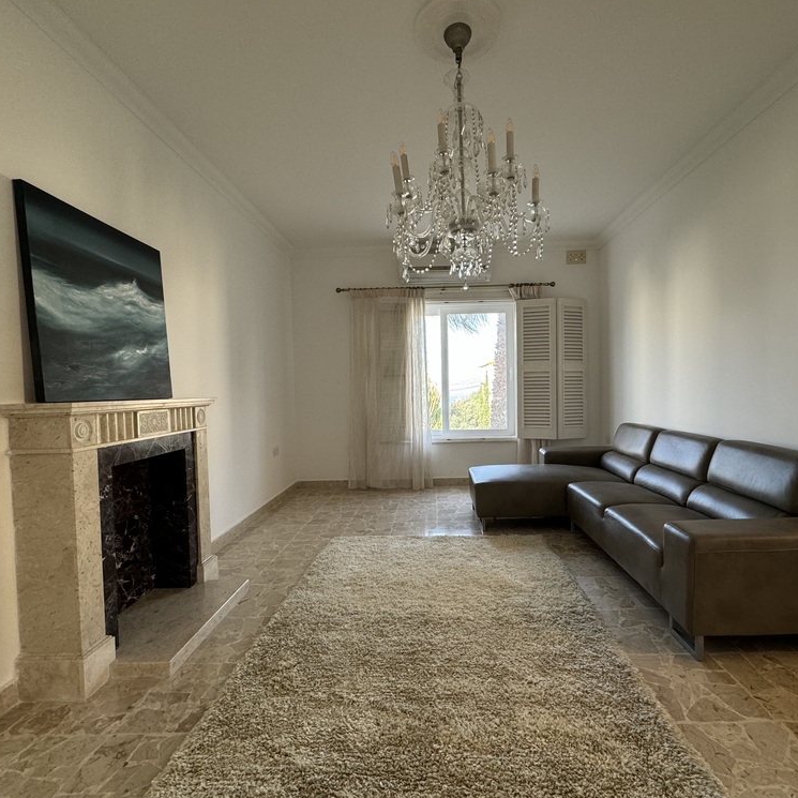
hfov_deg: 83.8
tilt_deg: -1.2
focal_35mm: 17
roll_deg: +0.6
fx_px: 443
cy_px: 400
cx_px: 432
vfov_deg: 84.0
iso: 125
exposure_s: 1/99
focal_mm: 2.22
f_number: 2.2
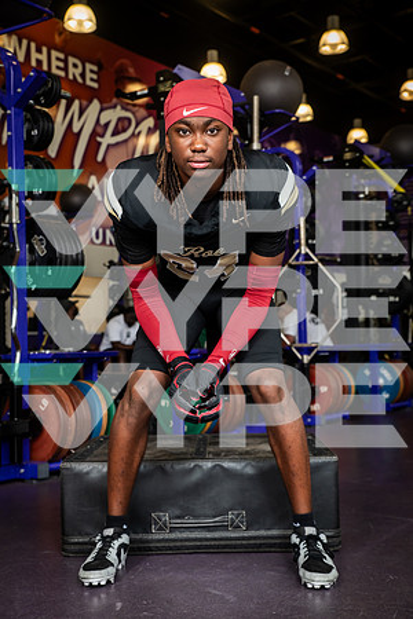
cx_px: 206
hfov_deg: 28.1
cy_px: 310
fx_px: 826
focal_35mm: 48
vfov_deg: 41.1
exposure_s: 1/250
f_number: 5.6
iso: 500
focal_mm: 48
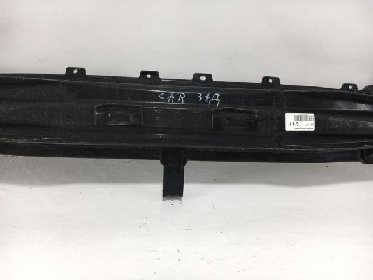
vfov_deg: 48.2
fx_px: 312
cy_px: 140
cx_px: 186
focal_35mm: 29
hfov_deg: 61.7
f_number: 2.2
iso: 25
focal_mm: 4.15
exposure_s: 1/348
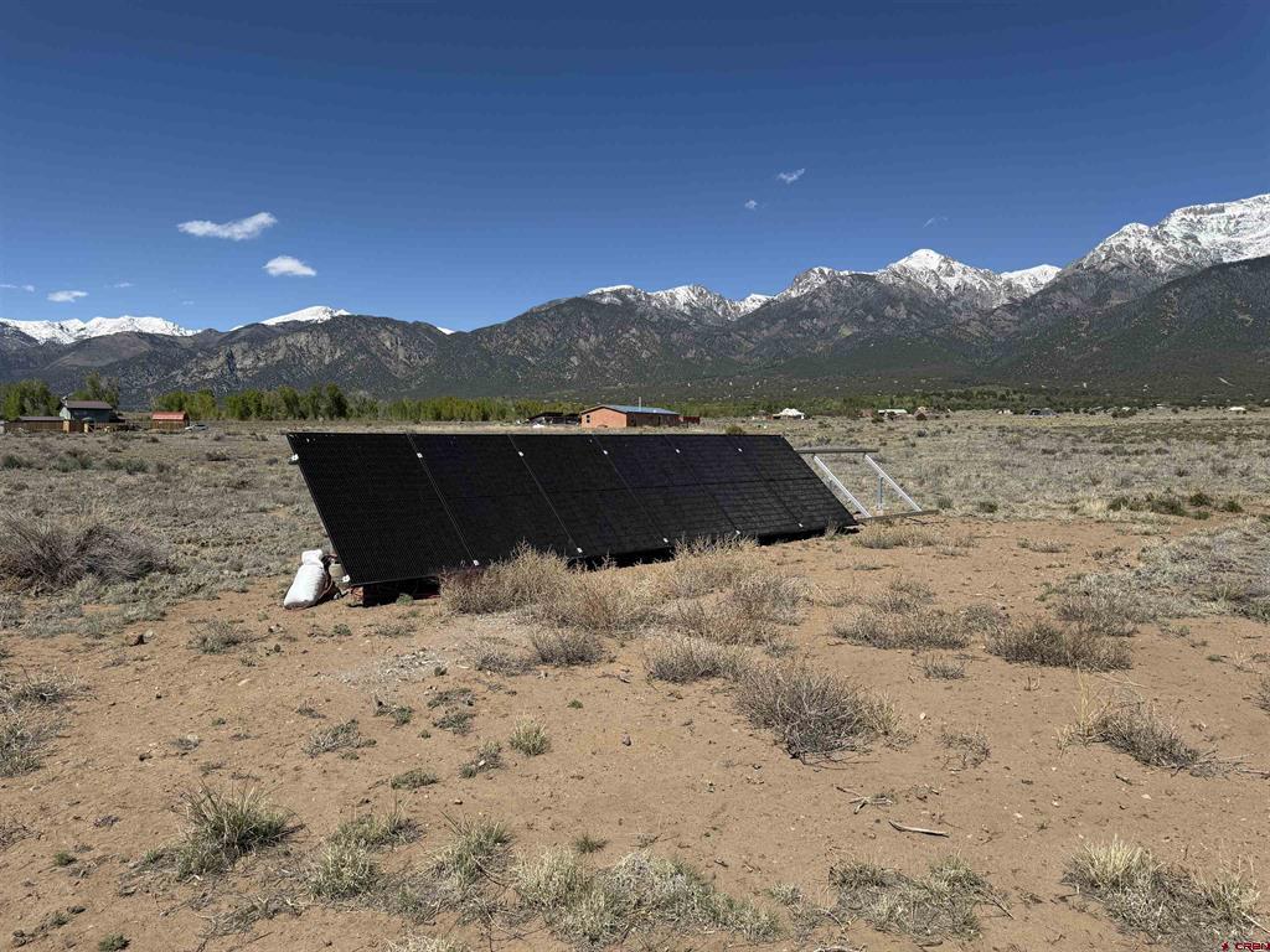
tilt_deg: -3.0
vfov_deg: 56.8
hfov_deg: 71.6
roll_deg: +0.0
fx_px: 881
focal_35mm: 24
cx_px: 635
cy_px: 476
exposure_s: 1/6173
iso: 80
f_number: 1.78
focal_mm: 6.76
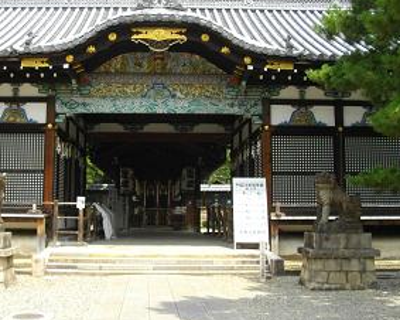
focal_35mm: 43
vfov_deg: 34.8
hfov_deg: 42.7
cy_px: 149
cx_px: 160
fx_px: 509
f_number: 5.5
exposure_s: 1/200
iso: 100
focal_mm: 5.7
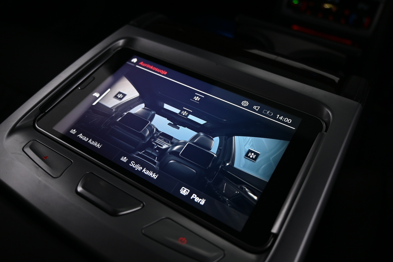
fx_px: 327
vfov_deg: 43.6
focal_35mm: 30
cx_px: 196
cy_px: 131
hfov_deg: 61.9
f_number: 3.8
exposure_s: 1/40
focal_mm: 20
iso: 800
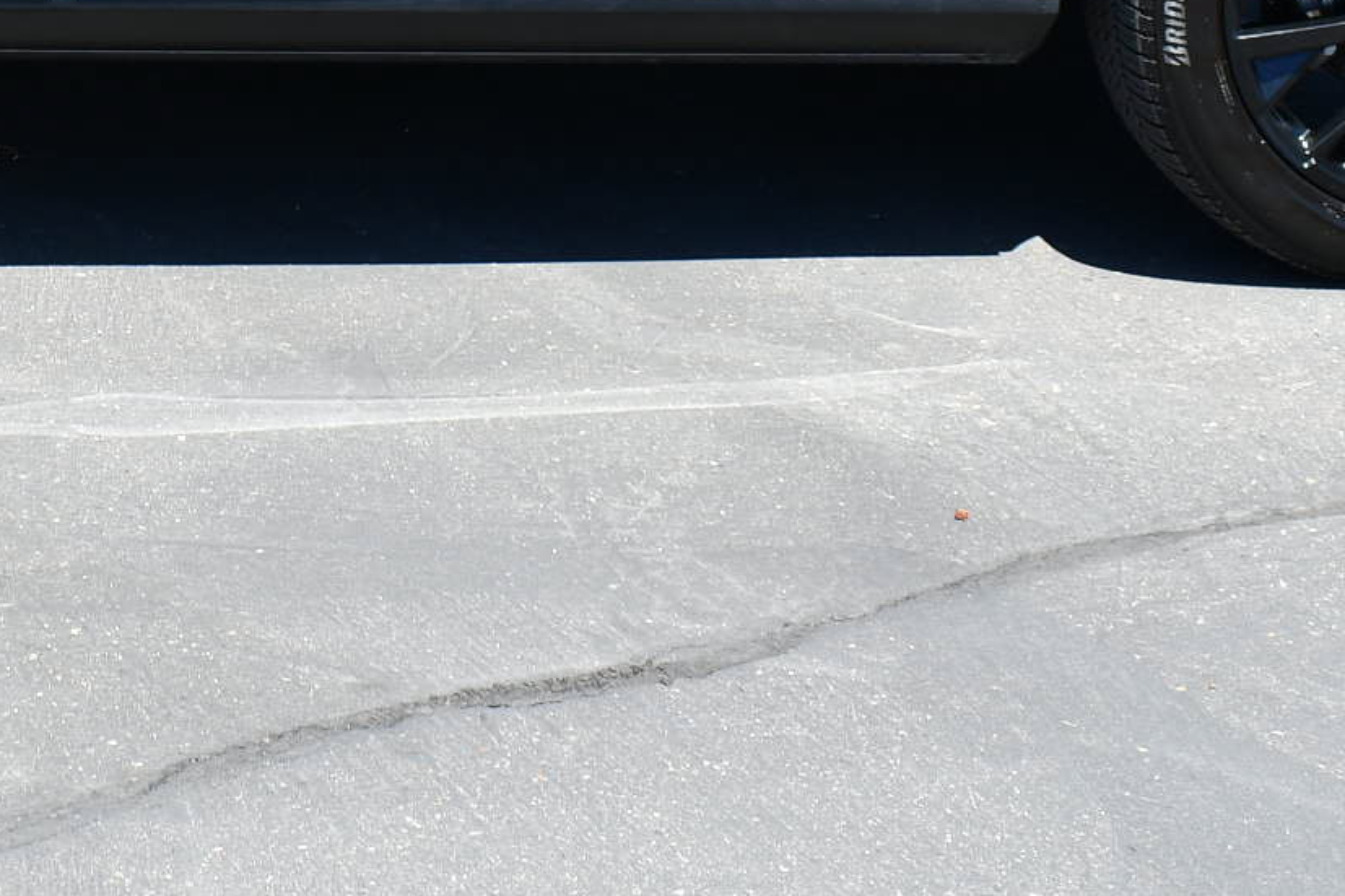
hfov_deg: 19.5
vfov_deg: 13.0
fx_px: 3772
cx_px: -60
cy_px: -350
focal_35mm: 101
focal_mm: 20
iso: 100
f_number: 8
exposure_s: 1/160
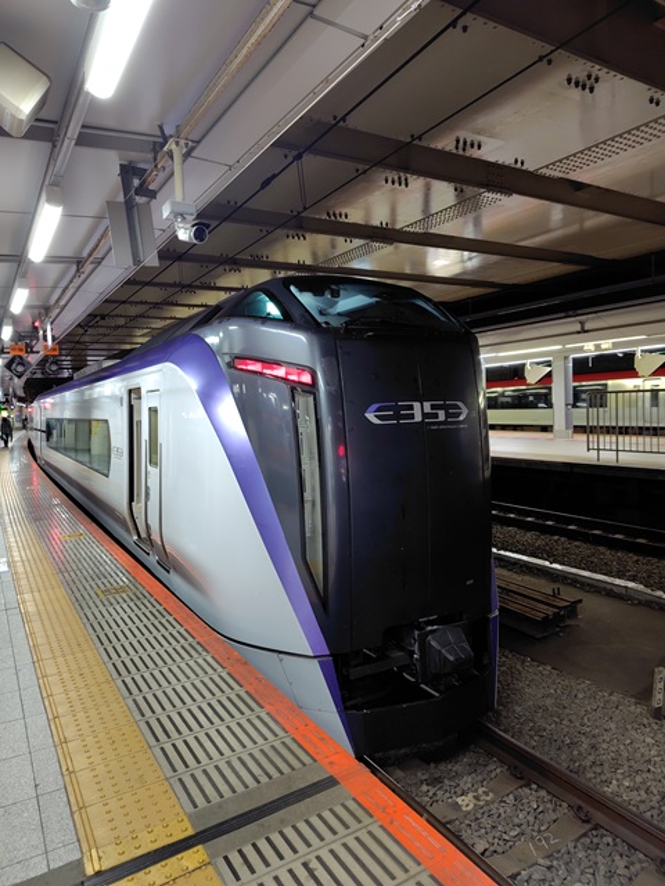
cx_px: 332
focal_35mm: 23
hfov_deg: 58.9
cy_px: 443
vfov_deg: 73.9
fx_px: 589
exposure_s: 1/50
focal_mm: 5.6
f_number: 1.9
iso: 248
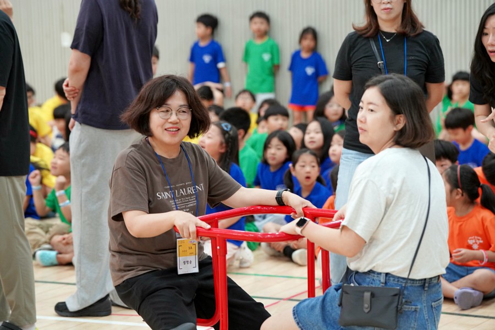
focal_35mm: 116
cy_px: 165
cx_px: 248
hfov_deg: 17.6
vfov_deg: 11.8
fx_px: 1595
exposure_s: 1/160
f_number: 4
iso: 2500
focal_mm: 116
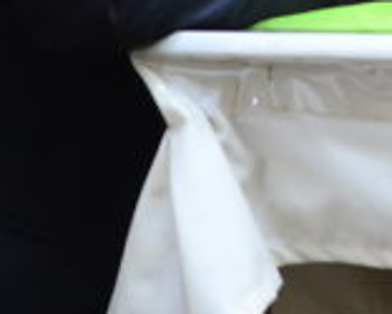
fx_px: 5619
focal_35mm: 484
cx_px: 716
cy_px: -296
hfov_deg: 4.0
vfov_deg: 3.2
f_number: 4
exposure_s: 1/60
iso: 800
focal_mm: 70
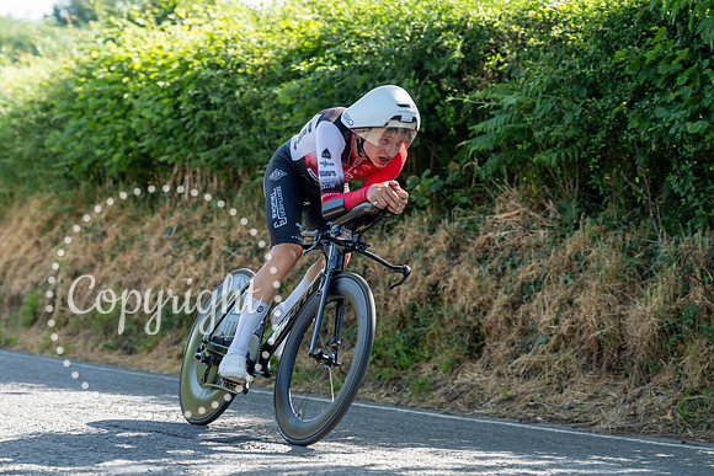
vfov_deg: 12.2
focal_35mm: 112
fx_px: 2222
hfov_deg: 18.3
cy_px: 238
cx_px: 357
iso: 800
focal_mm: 112
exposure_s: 1/1000
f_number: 4
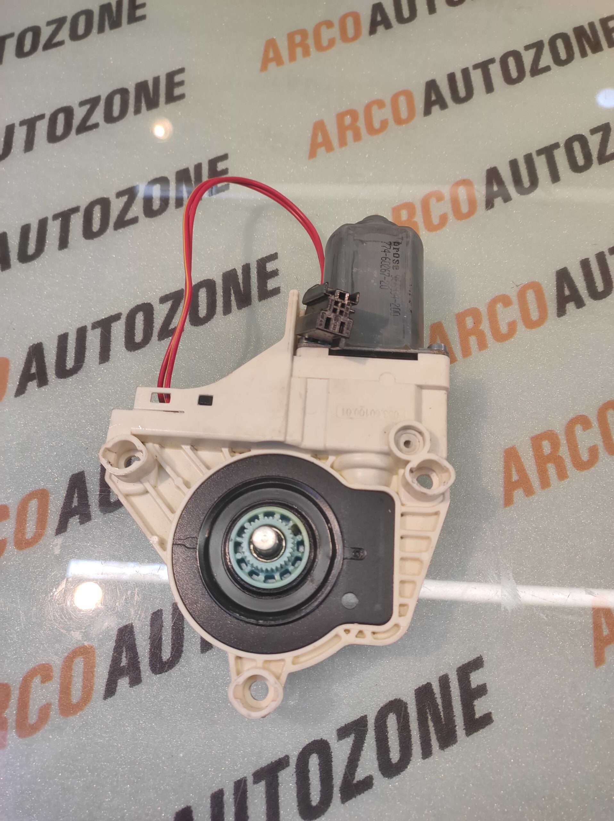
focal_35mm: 17
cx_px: 307
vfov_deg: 91.1
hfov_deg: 74.7
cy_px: 410
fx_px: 403
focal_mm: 4.74
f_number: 1.79
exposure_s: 1/33
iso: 97
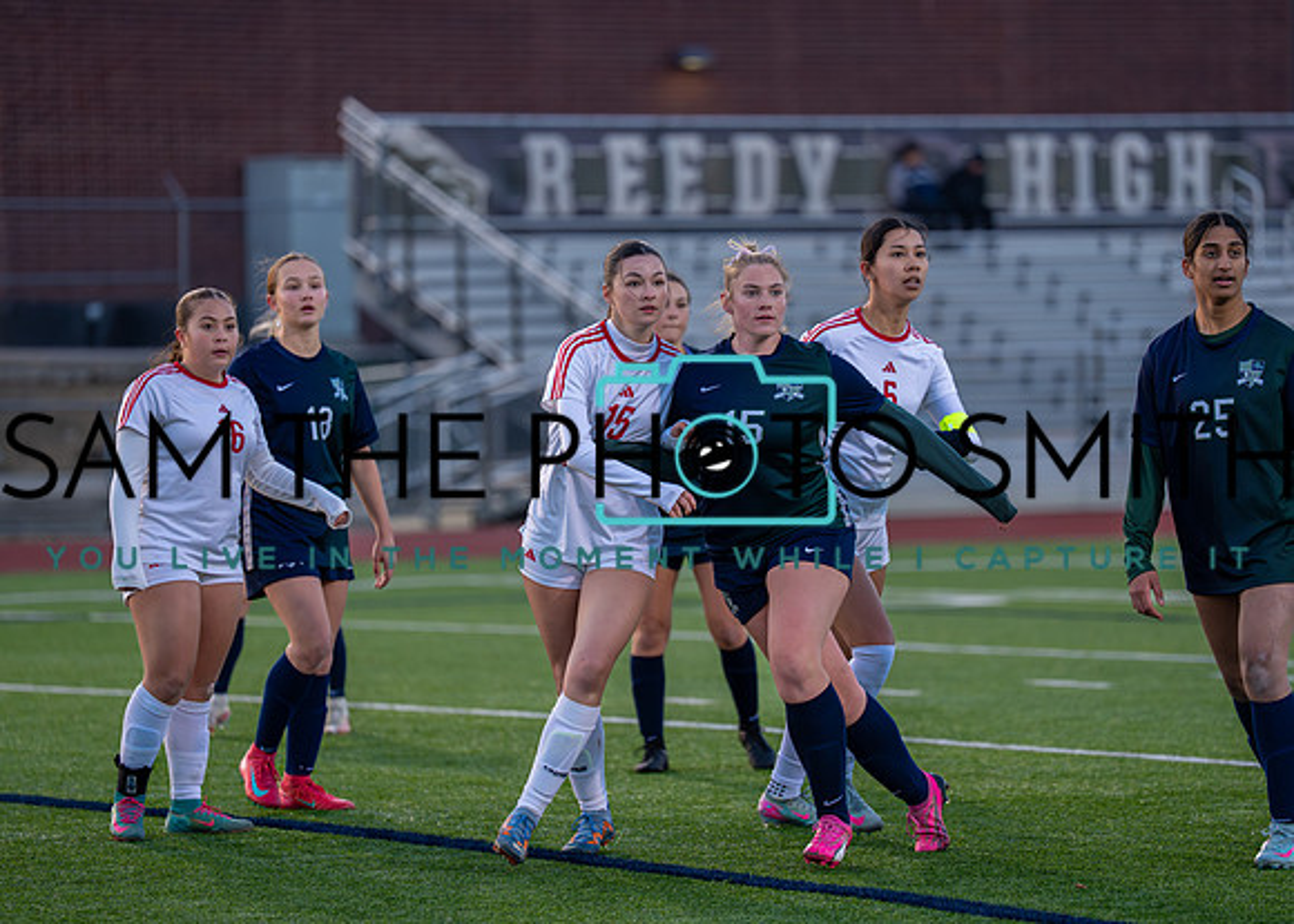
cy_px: 452
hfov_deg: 10.8
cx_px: 691
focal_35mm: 186
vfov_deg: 7.7
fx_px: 6848
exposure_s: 1/1250
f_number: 2.8
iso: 800
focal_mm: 171
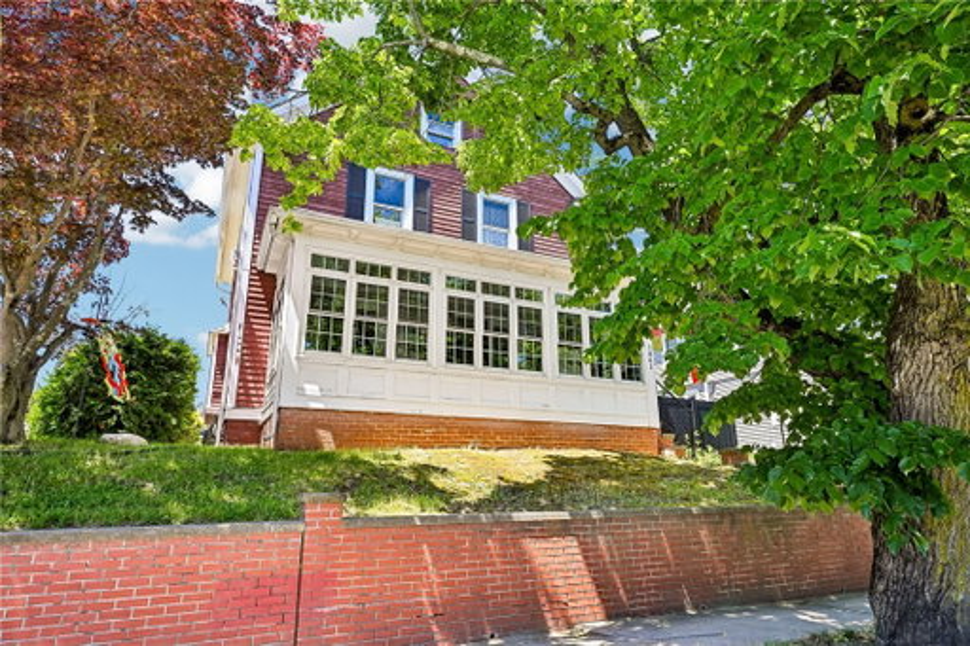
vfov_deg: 59.5
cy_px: 323
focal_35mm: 21
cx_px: 485
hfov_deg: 81.2
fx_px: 566
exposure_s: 1/320
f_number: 8
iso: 400
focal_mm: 21
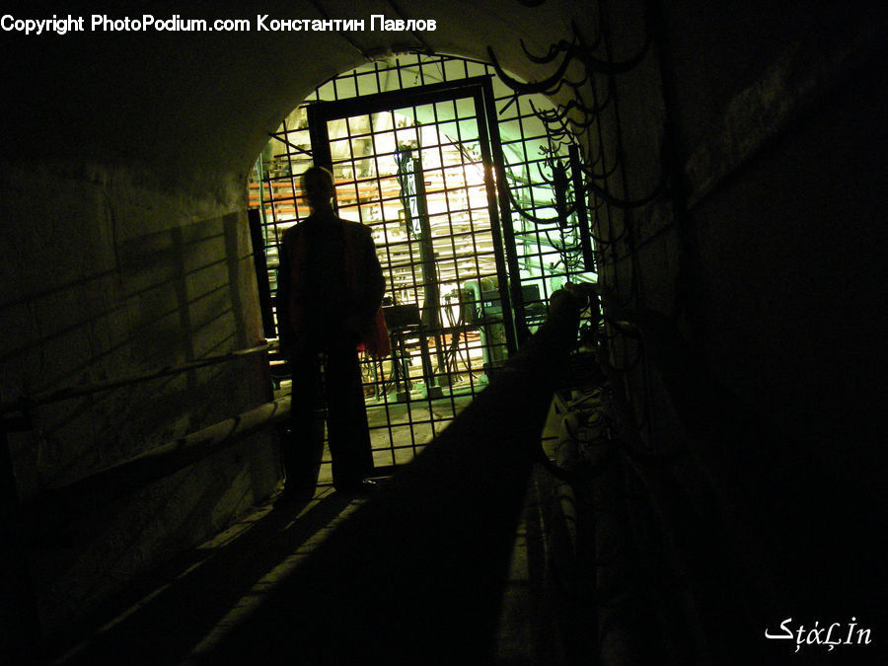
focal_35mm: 38
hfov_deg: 49.0
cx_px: 444
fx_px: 975
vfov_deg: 37.7
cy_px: 333
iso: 400
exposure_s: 4
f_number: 3.3
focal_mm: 6.3
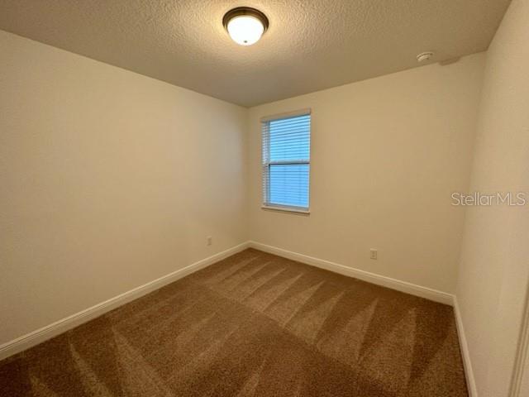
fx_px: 214
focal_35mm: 14
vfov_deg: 85.7
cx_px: 264
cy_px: 198
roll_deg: -0.2
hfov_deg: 102.1
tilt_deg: -8.6
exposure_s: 1/120
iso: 320
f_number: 2.2
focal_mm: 2.22
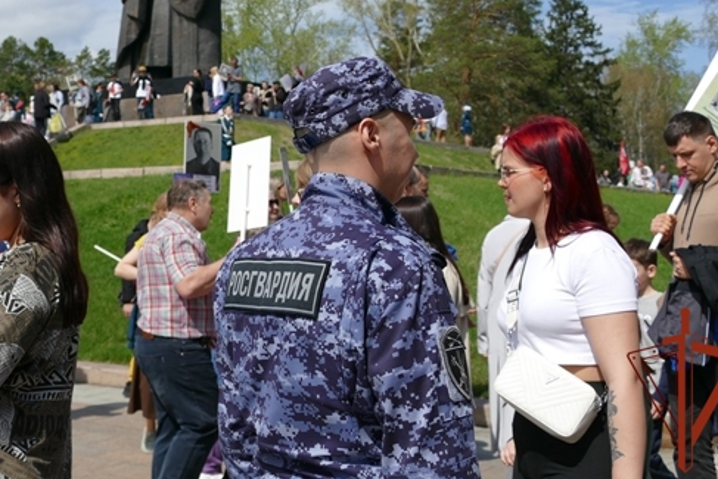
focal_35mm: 57
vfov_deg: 23.5
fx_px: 1137
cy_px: 112
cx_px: 223
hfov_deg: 34.6
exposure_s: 1/2500
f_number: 3.1
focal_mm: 13.43
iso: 125
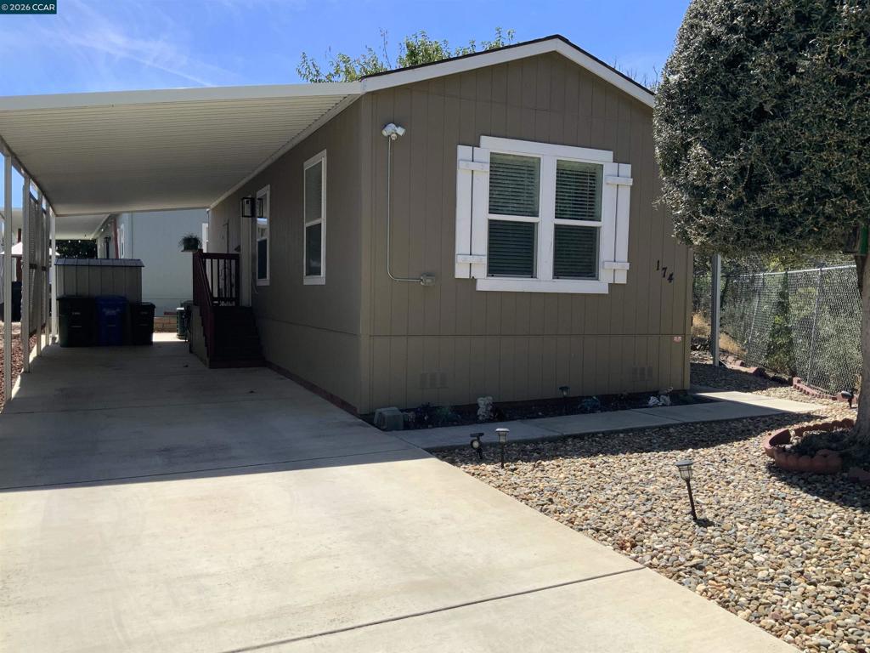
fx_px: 729
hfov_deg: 61.7
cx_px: 435
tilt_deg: -3.2
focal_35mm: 29
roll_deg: -0.3
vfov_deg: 48.2
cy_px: 326
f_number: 1.8
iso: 20
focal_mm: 3
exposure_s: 1/1984
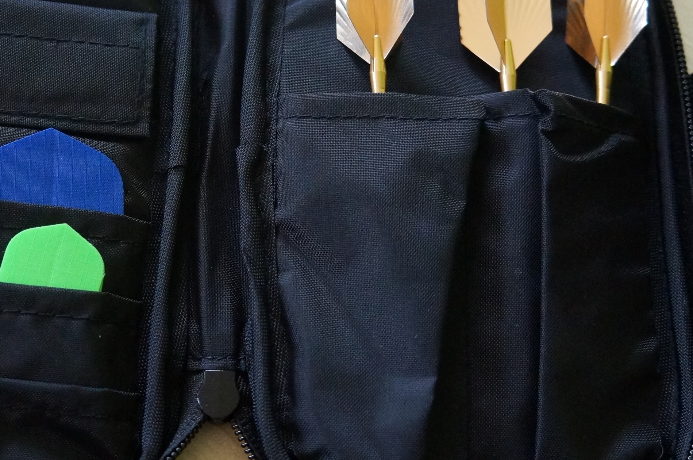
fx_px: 1192
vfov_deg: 21.8
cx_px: 264
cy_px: 185
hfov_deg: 32.3
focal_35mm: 62
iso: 3200
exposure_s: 1/125
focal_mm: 22
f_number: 4
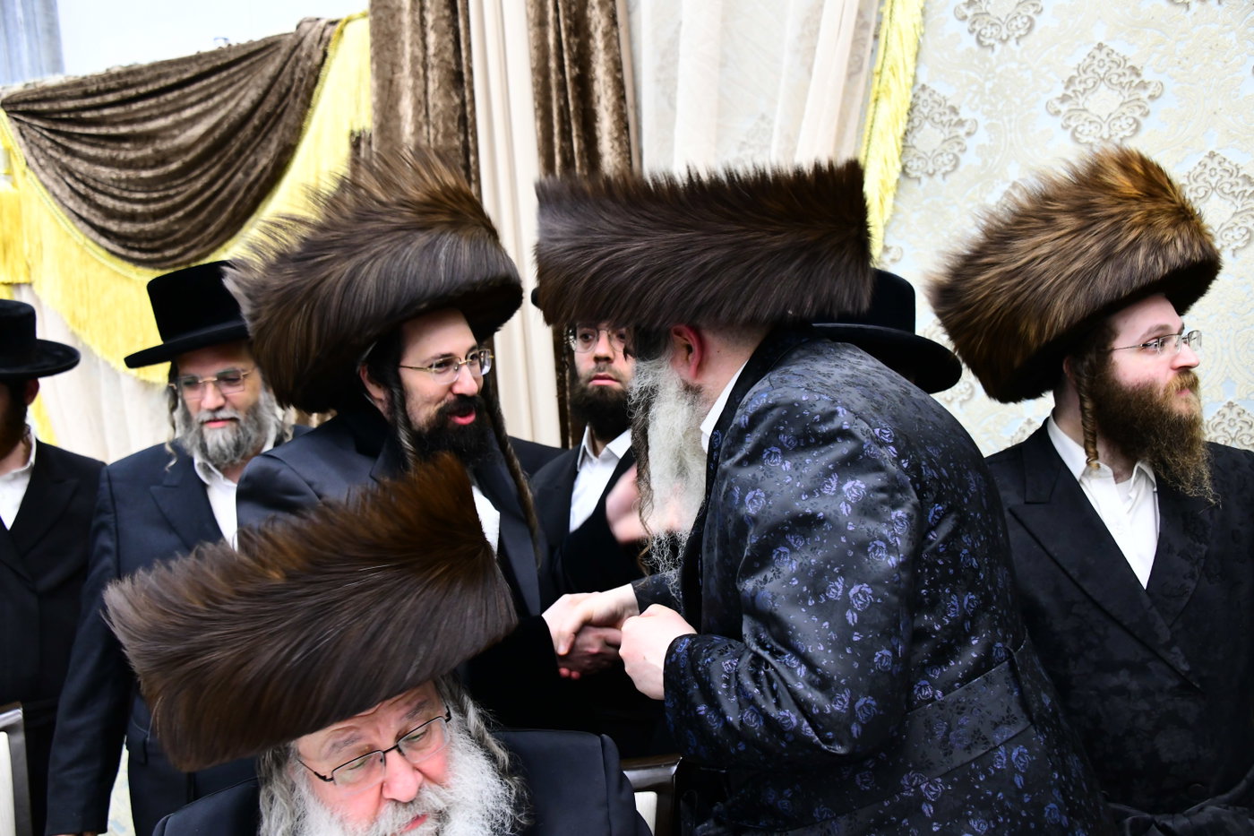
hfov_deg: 43.6
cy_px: 418
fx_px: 1567
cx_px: 627
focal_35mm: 45
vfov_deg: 29.9
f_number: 5.6
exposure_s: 1/125
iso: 2500
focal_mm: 45
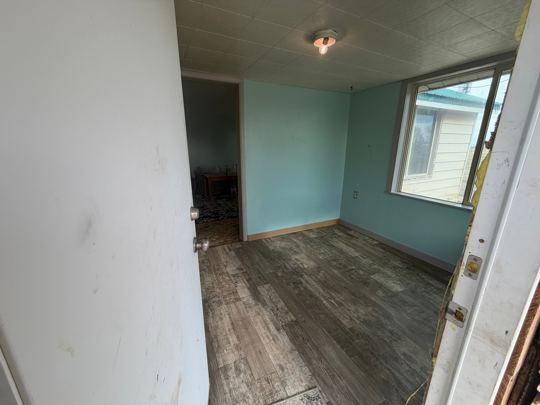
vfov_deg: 85.7
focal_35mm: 14
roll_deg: -0.1
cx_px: 270
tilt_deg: -14.7
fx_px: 218
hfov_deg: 102.1
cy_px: 202
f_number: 2.2
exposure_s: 1/121
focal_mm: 2.22
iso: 80
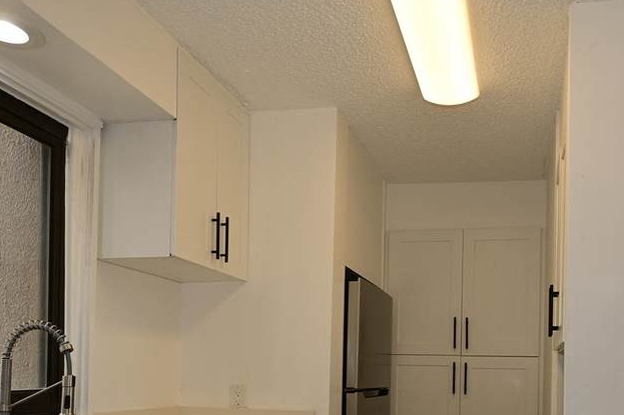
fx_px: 641
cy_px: 366
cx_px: 398
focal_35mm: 37
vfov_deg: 34.1
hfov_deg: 51.3
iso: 125
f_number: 4
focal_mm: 12
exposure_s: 1/125
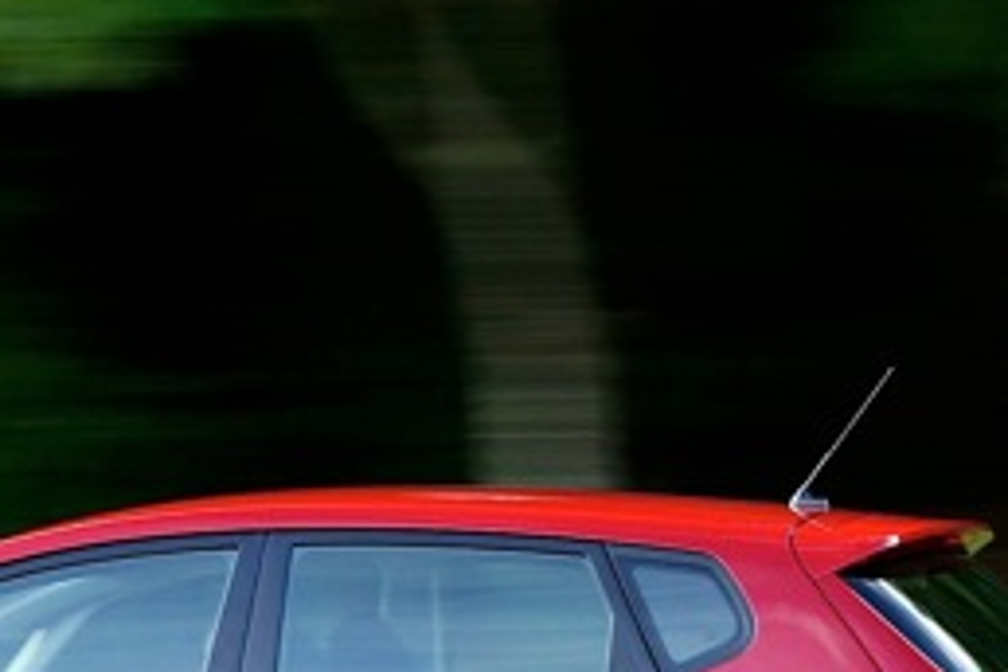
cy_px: 711
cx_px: 309
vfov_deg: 5.3
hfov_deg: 7.9
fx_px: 7279
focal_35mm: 260
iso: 200
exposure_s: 1/40
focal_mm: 70
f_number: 5.6
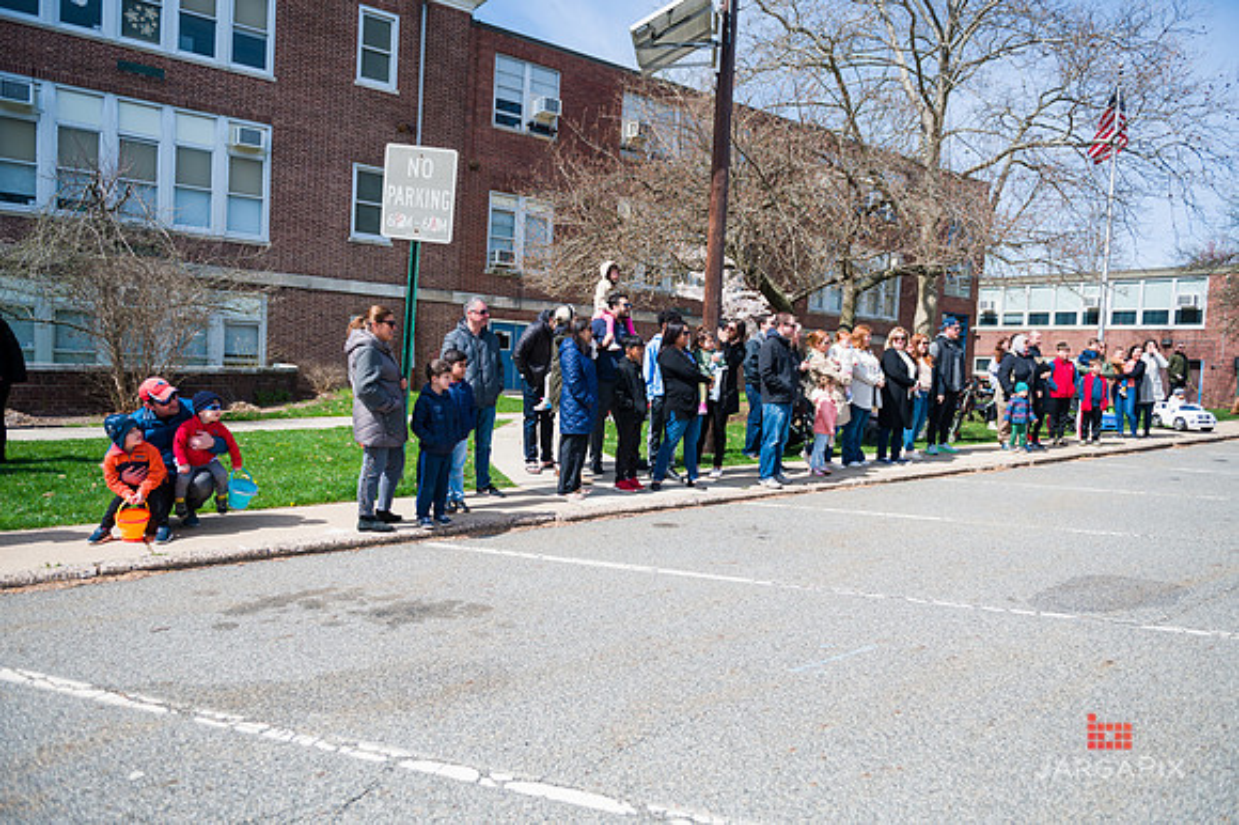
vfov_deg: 53.1
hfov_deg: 73.8
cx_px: 620
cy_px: 412
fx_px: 825
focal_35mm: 24
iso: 200
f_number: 4
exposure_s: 1/3200
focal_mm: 24
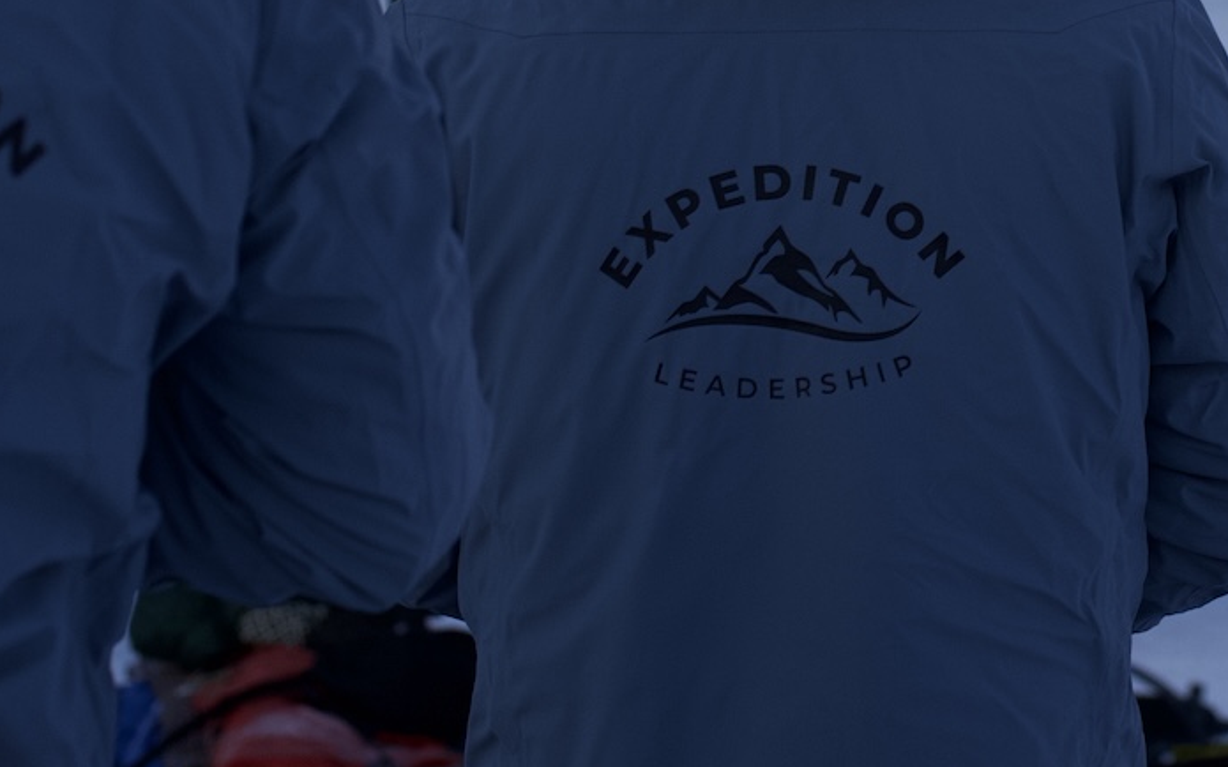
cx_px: 951
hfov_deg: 11.9
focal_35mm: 176
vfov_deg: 7.4
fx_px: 5889
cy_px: -265
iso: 500
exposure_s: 1/800
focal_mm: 50
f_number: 3.2
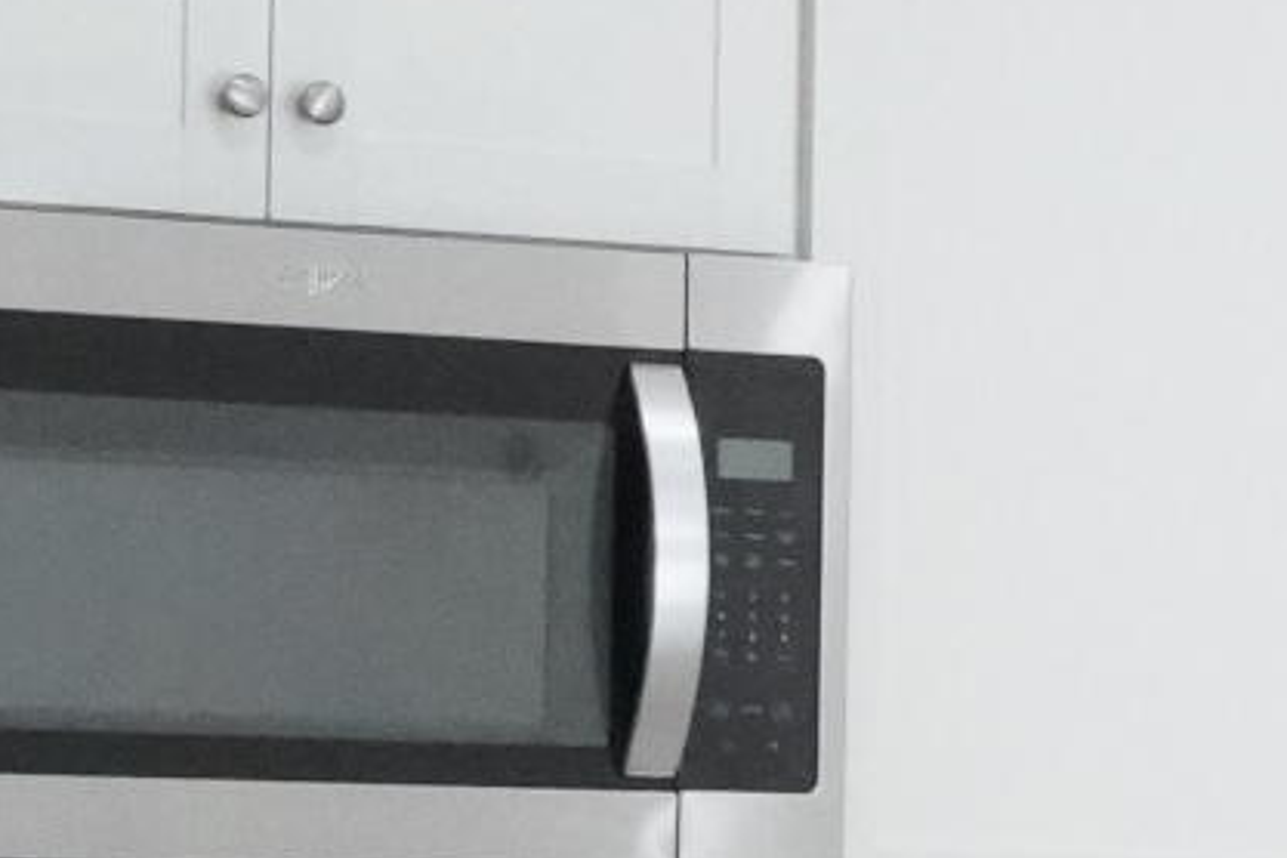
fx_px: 9008
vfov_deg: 5.4
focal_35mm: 252
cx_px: 3136
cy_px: 1117
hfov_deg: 7.6
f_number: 18
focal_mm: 35
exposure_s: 1/60
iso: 12800
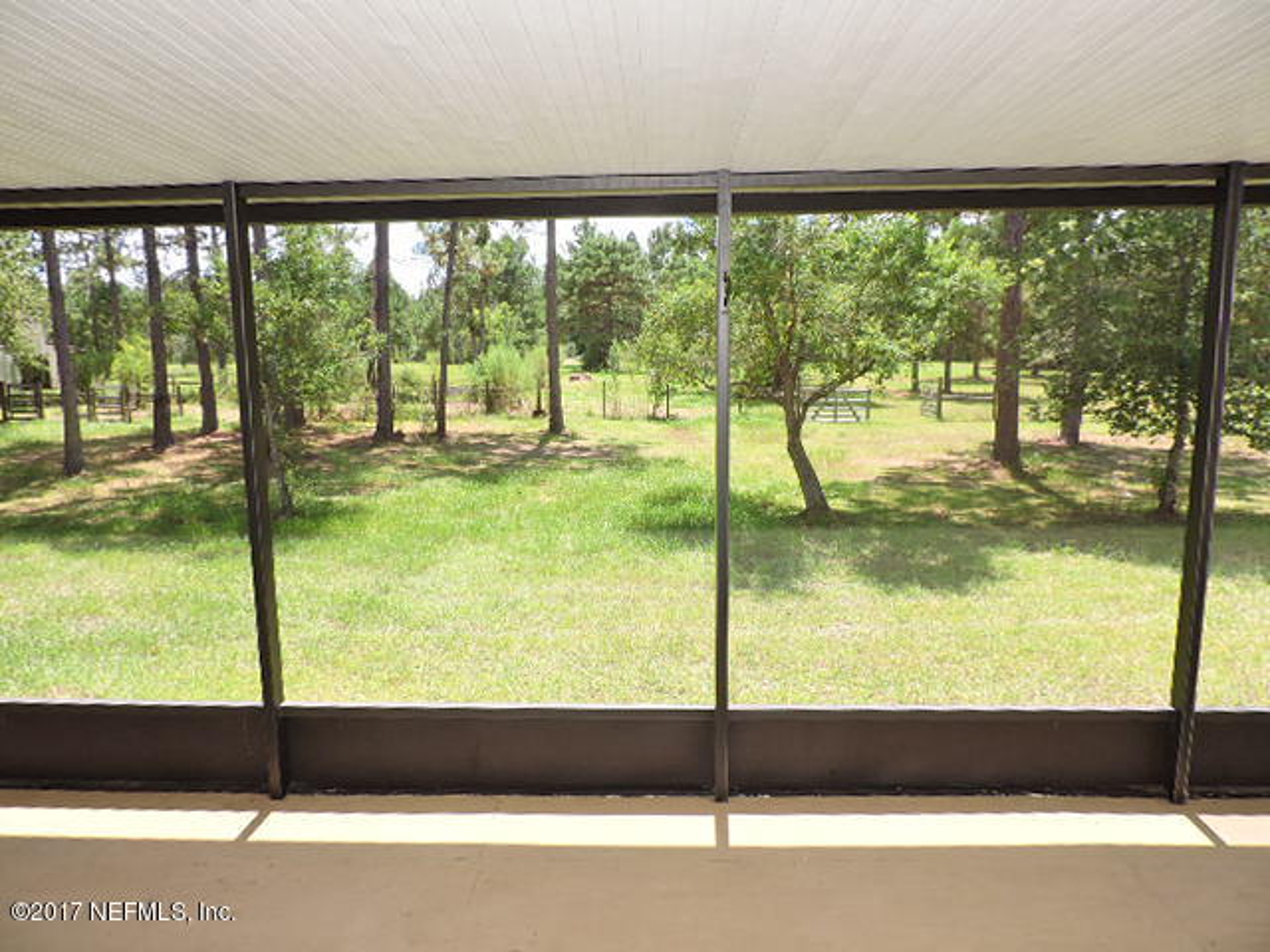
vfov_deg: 56.8
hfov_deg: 71.6
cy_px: 476
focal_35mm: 24
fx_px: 881
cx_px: 635
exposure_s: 1/400
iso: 160
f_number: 3
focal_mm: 4.3
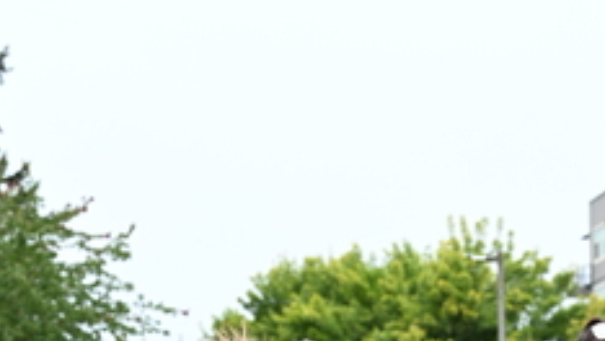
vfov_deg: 9.5
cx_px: 273
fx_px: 1975
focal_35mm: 123
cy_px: 571
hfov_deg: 17.4
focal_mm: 50
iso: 1600
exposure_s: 1/800
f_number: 4
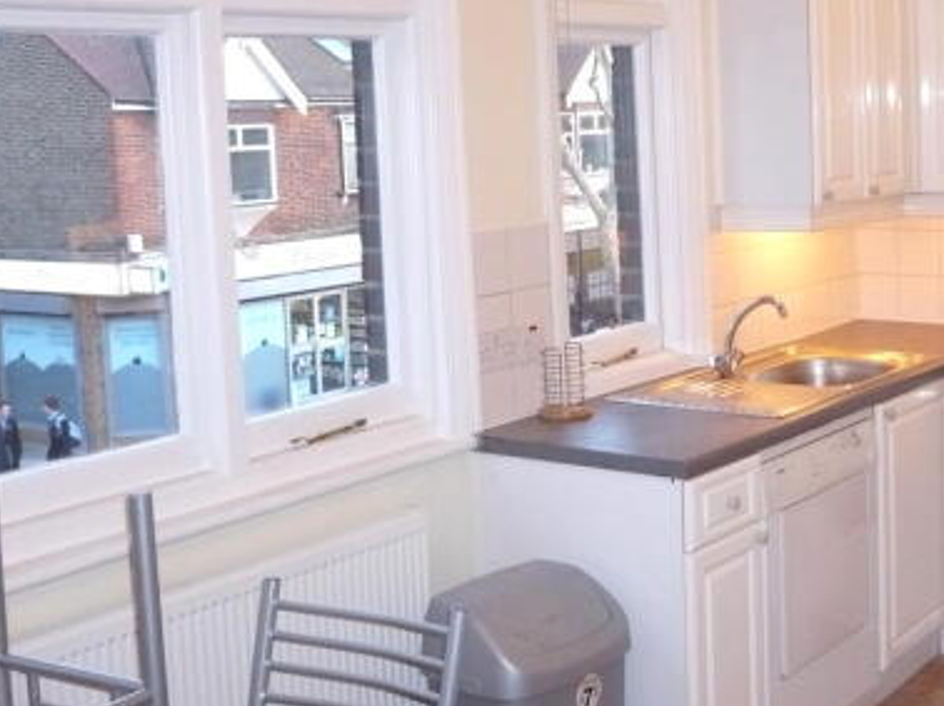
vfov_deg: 26.9
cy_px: 241
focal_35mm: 54
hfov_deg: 35.0
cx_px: 673
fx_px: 1472
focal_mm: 5.8
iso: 200
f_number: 2.8
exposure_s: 1/30
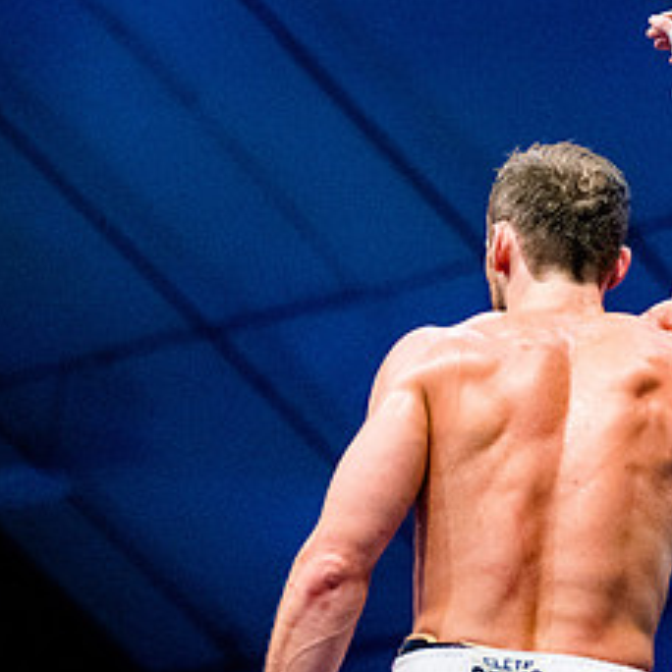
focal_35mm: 162
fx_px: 3558
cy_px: 473
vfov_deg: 10.8
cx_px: 725
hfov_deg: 10.7
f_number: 1.4
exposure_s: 1/1600
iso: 5000
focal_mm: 50
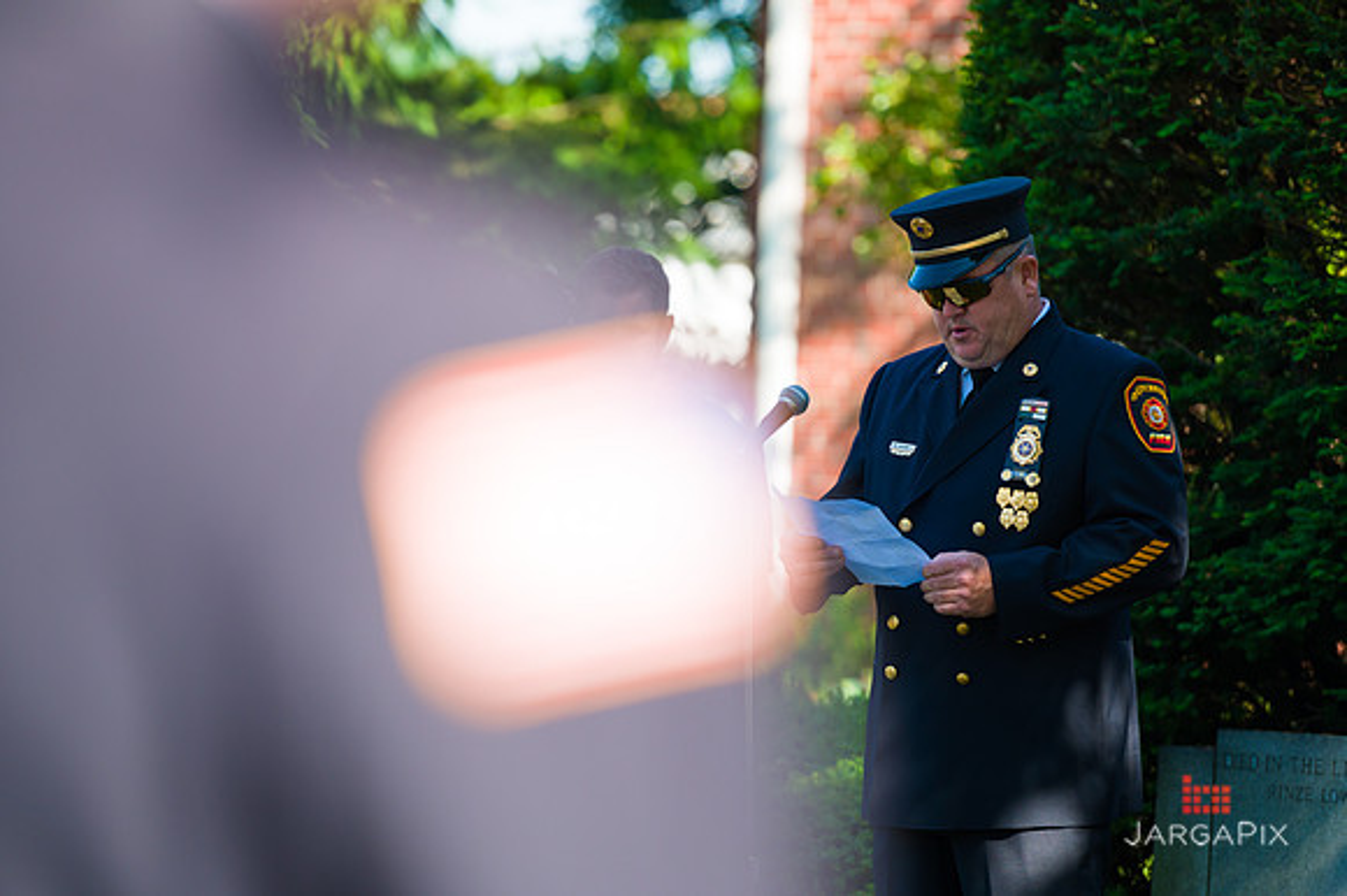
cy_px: 448
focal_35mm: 200
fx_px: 7479
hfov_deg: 10.3
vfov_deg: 6.9
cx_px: 674
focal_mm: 200
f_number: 3.2
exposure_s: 1/1000
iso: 200
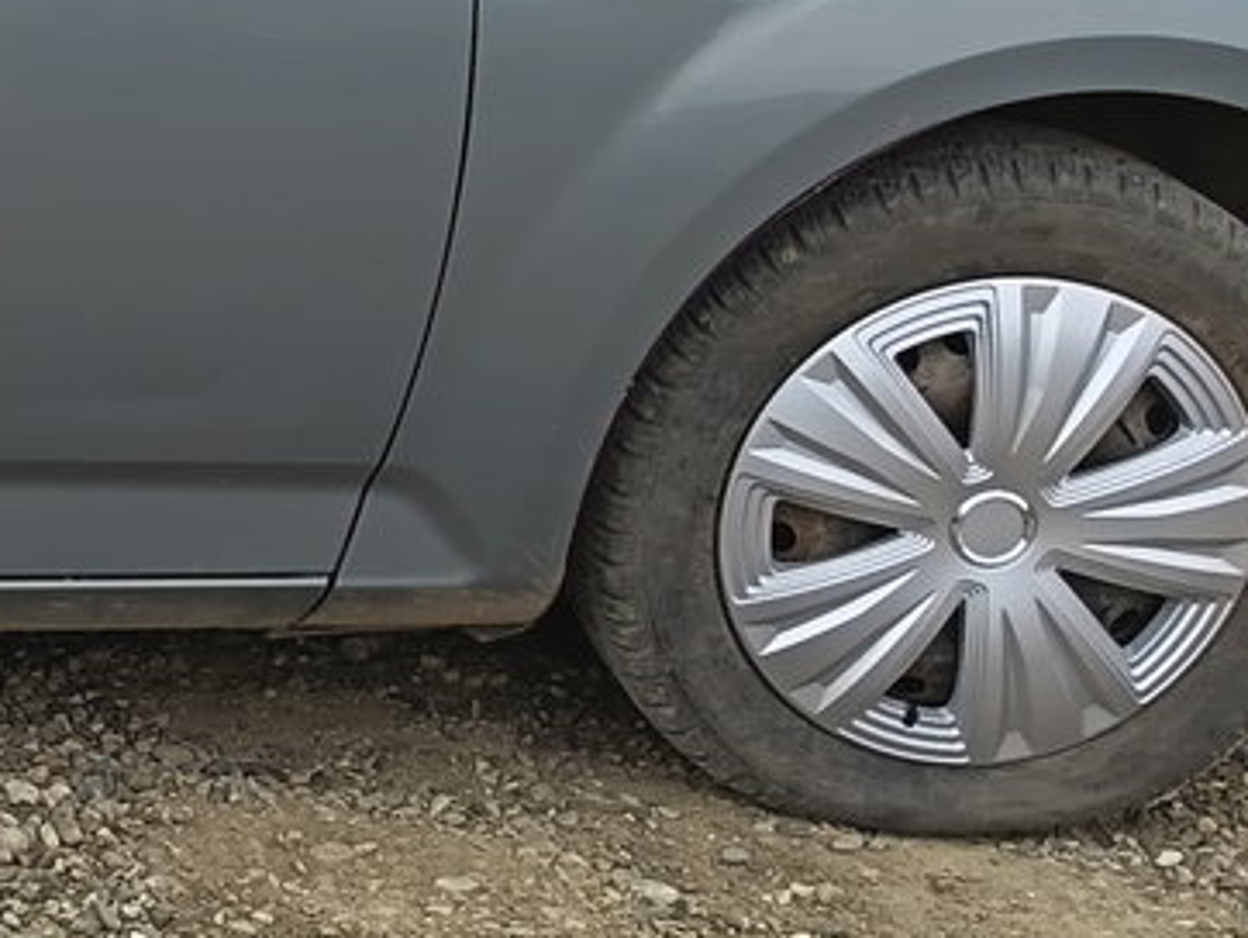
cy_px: 341
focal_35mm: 106
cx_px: -855
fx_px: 3824
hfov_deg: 16.2
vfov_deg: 14.0
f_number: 1.75
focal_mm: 5.25
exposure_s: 1/238
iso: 100
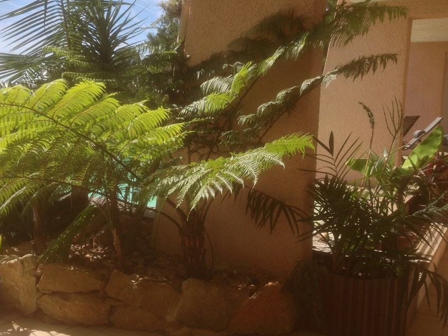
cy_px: 159
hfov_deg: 45.7
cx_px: 206
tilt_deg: -9.7
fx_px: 531
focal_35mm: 41
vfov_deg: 35.1
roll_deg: -1.8
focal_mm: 4.28
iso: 50
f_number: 2.4
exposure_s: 1/1004
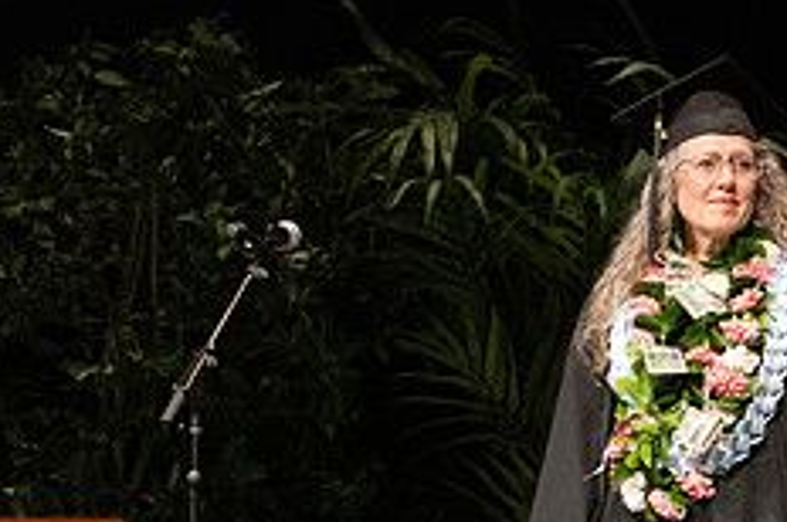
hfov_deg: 7.5
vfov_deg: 5.0
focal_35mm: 274
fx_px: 5982
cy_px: 548
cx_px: 807
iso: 2500
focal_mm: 70
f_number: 2.8
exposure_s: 1/200
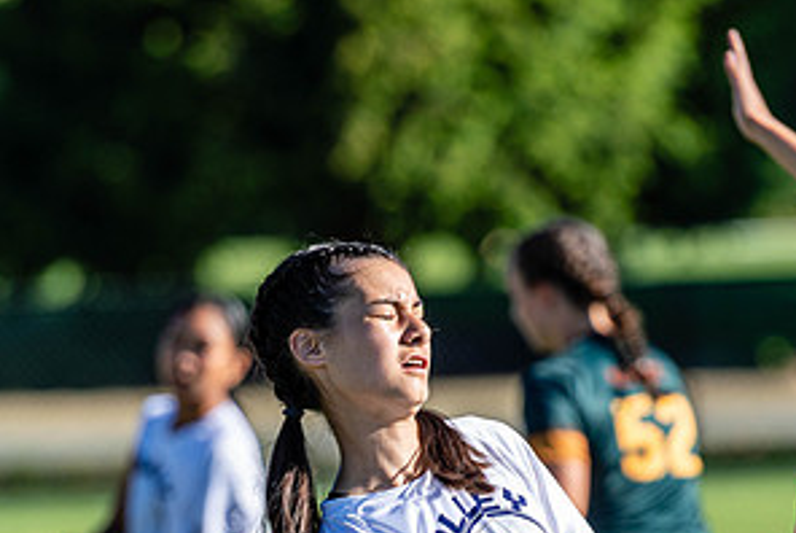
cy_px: 491
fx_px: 12992
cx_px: 498
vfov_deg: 2.3
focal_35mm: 587
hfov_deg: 3.5
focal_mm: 200
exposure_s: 1/1250
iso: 100
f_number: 2.8
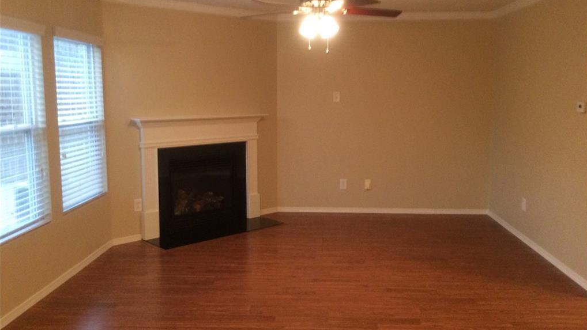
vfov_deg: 33.7
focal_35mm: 35
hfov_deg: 56.6
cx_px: 295
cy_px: 154
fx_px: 545
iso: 200
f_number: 2.4
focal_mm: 3.3
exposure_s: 1/24
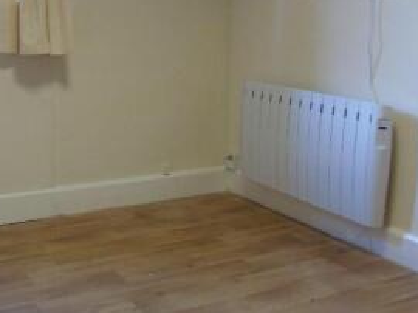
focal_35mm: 54
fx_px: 651
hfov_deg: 35.4
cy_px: 108
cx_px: 154
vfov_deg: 26.9
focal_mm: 4.4
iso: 400
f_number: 3.4
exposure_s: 1/25
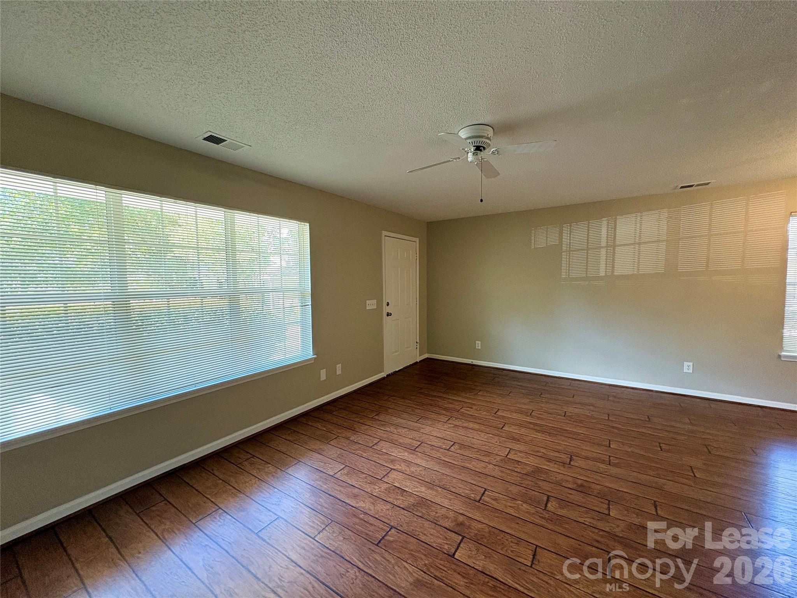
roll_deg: +1.3
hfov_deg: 102.1
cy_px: 299
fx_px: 322
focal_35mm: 14
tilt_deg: -2.3
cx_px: 398
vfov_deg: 85.7
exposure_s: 1/60
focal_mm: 2.22
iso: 250
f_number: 2.2
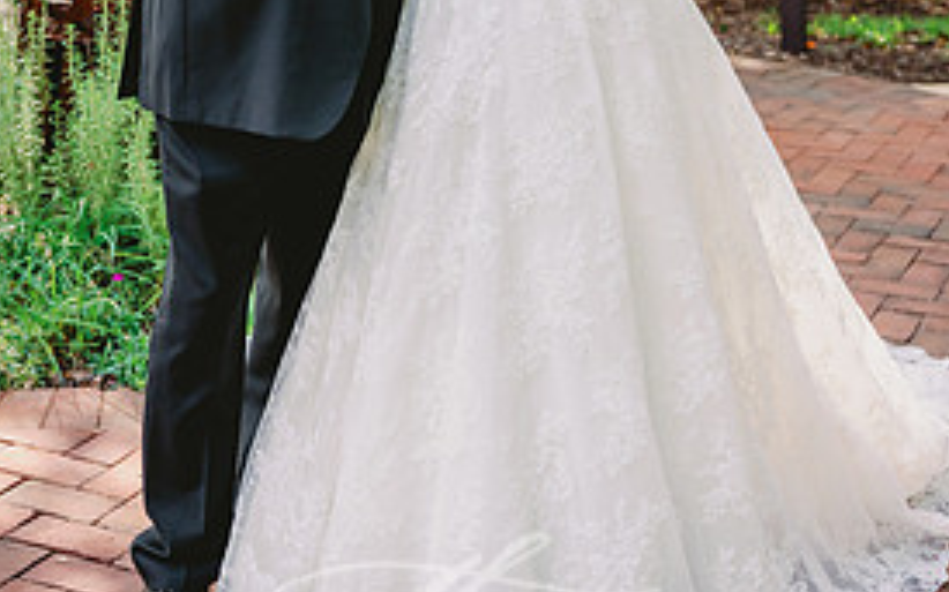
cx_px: 447
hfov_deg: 28.6
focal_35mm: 72
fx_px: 1861
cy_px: -3
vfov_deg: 17.6
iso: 400
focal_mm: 43
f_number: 3.5
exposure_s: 1/640
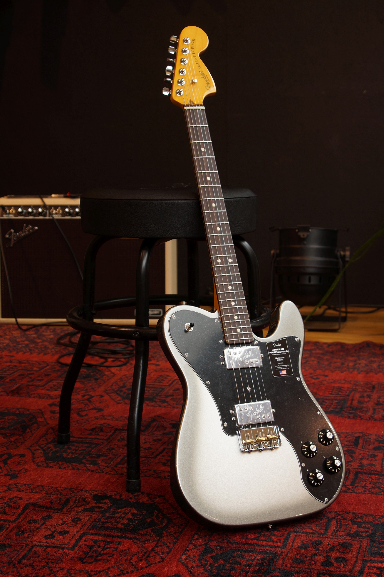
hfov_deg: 21.9
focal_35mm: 62
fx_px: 992
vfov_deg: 32.4
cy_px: 295
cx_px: 193
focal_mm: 40
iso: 100
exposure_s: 1/10
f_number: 5.6
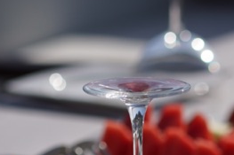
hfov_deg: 5.3
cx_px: 182
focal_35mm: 388
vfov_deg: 3.5
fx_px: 2520
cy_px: 196
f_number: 2.8
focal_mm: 85
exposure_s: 1/8000
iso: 100
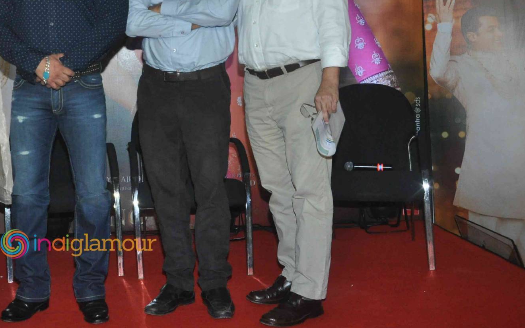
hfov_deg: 35.3
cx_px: 78
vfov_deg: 23.4
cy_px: 85
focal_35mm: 55
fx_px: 785
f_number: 10
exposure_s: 1/160
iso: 1000
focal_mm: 21
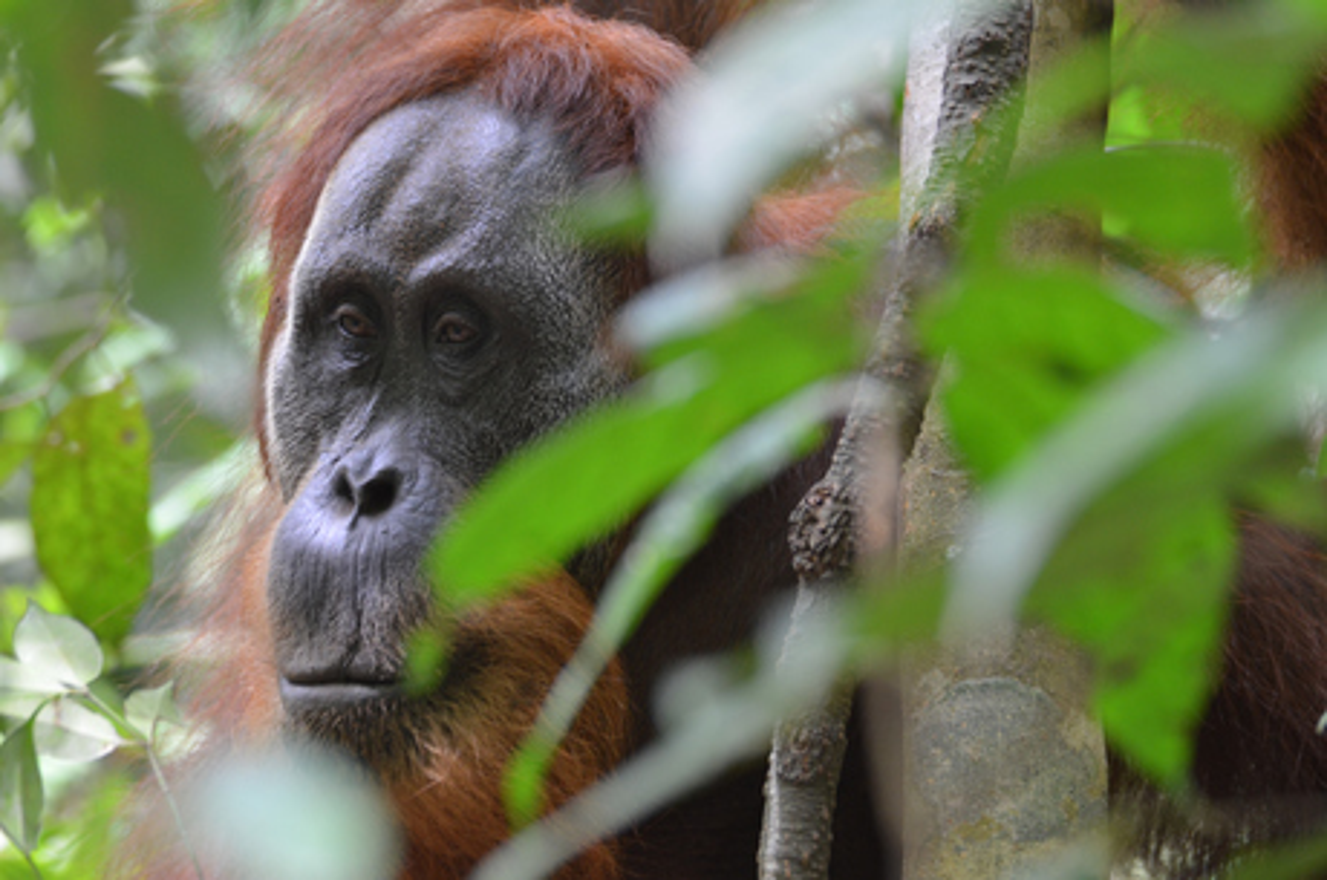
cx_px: 664
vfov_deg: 6.3
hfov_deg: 9.5
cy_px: 440
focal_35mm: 218
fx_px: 8003
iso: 640
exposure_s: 1/30
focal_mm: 145
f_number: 4.8
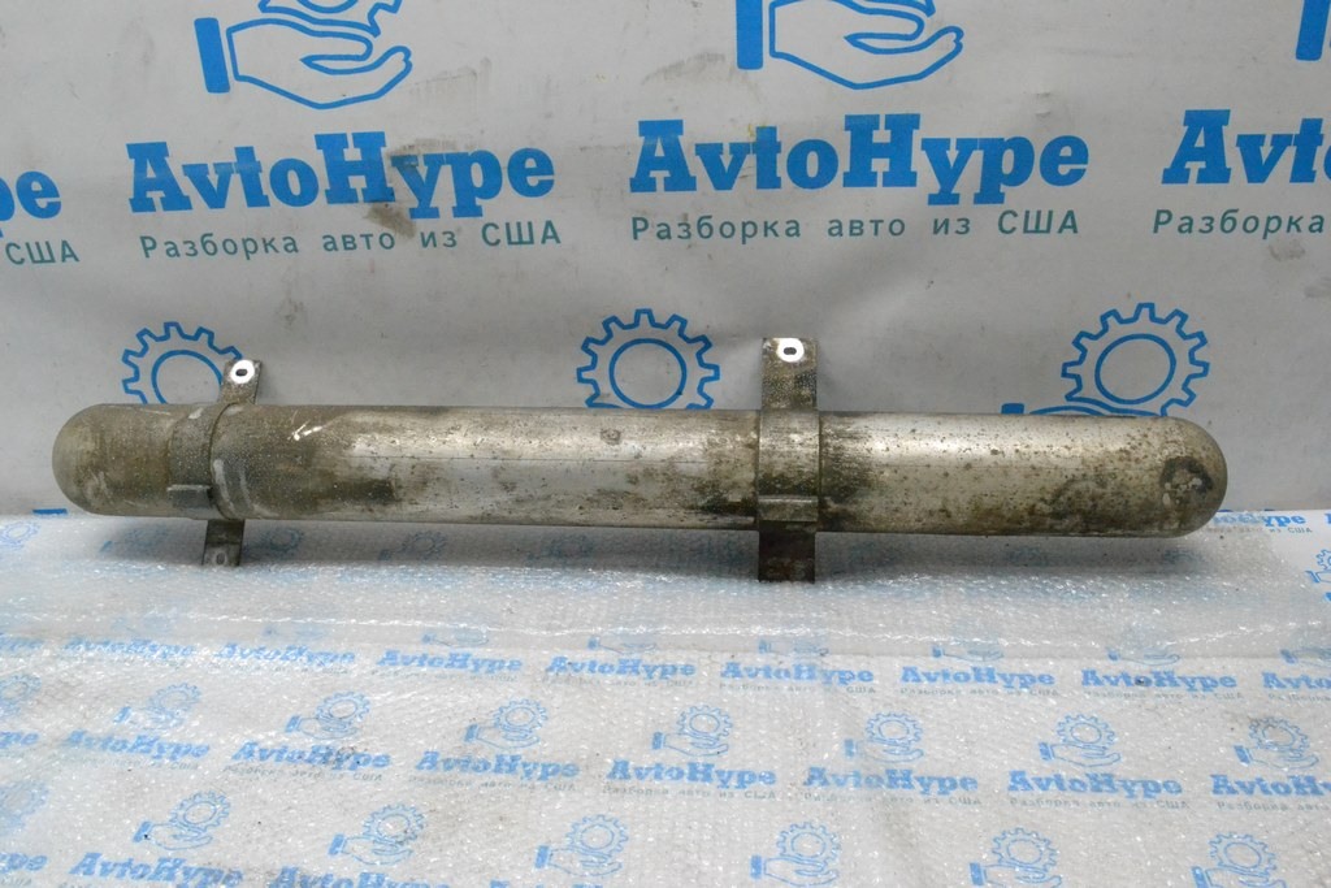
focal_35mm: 30
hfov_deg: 61.9
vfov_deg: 43.6
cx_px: 666
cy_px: 444
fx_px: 1109
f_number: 11
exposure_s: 1/160
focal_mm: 20
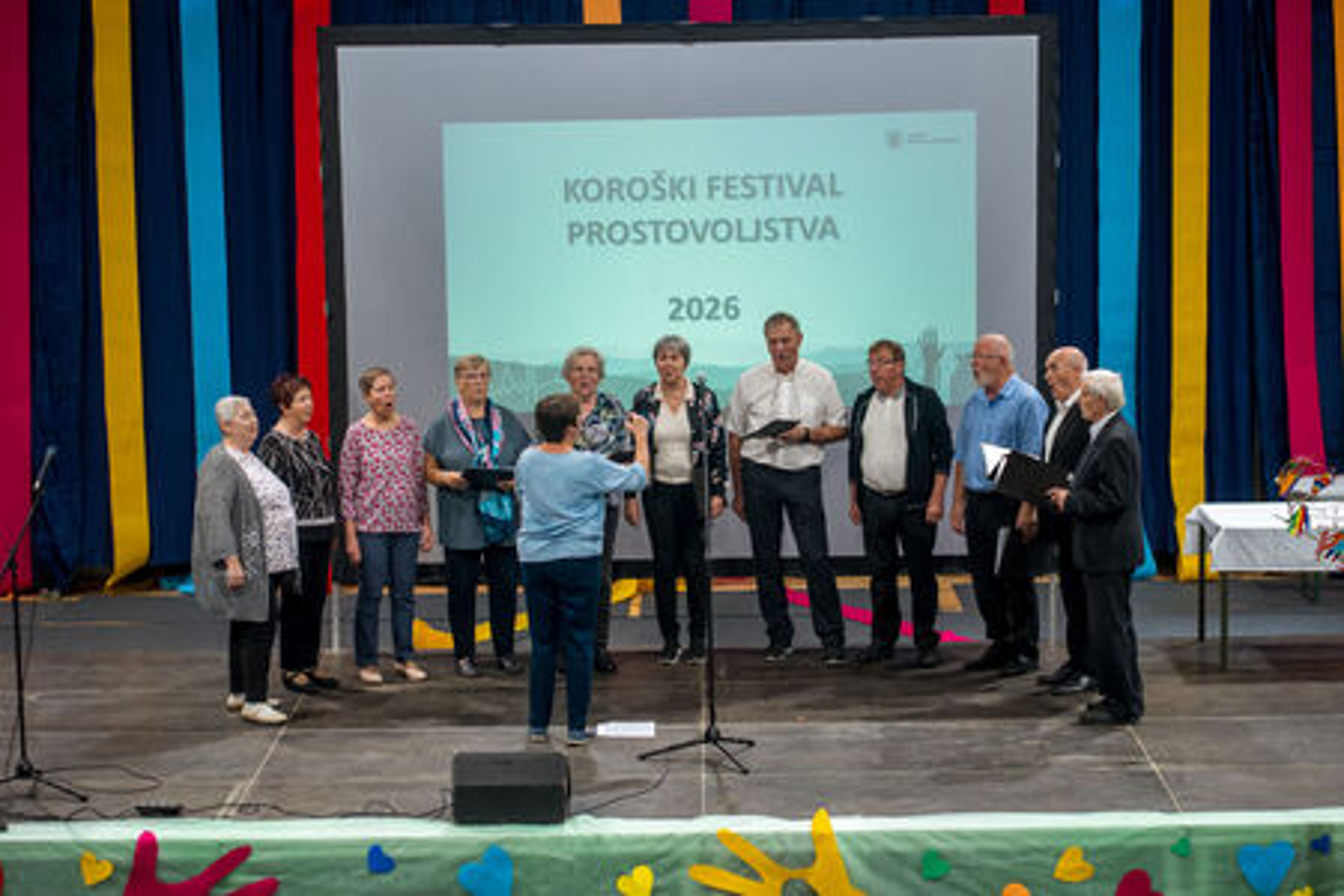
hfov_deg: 23.2
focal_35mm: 88
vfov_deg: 15.6
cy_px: 433
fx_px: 3281
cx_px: 672
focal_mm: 85
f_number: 2.8
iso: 1000
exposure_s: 1/250
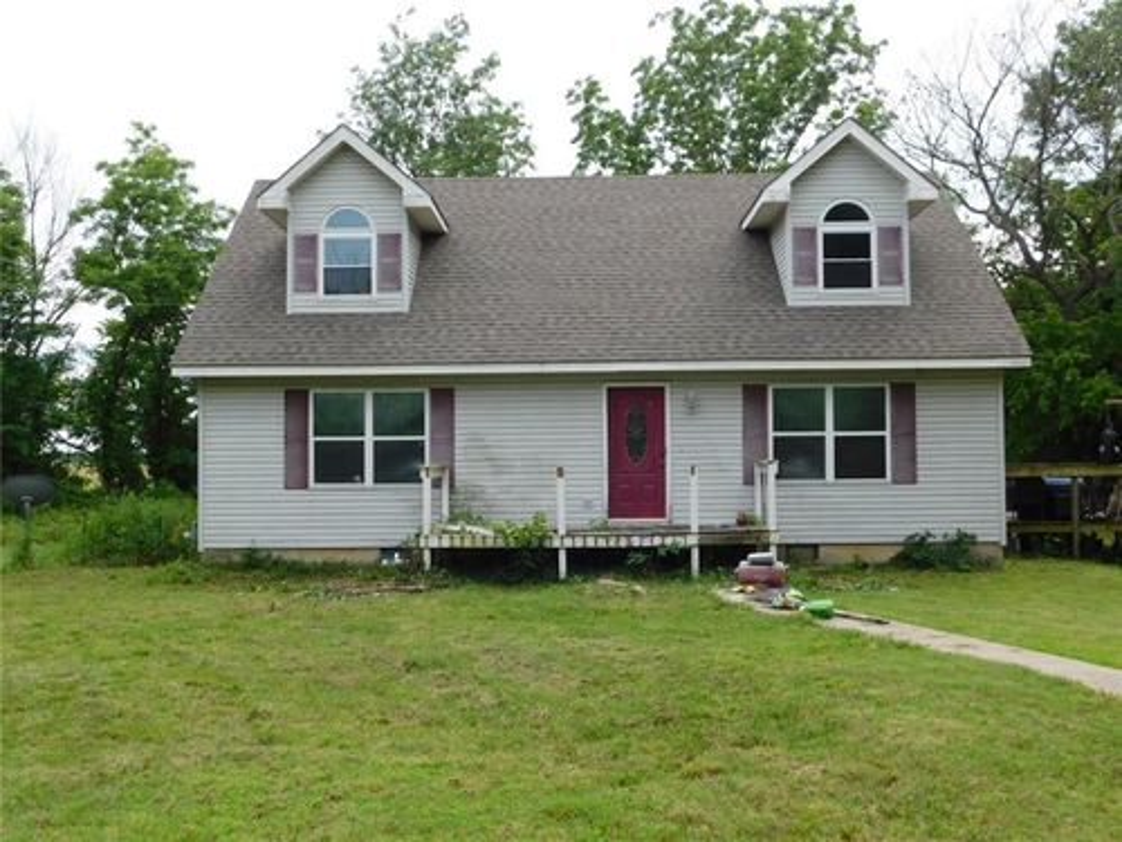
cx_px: 561
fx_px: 1167
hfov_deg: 51.4
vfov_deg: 39.7
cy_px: 421
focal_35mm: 36
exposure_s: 1/640
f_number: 3.5
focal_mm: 6.3
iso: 125
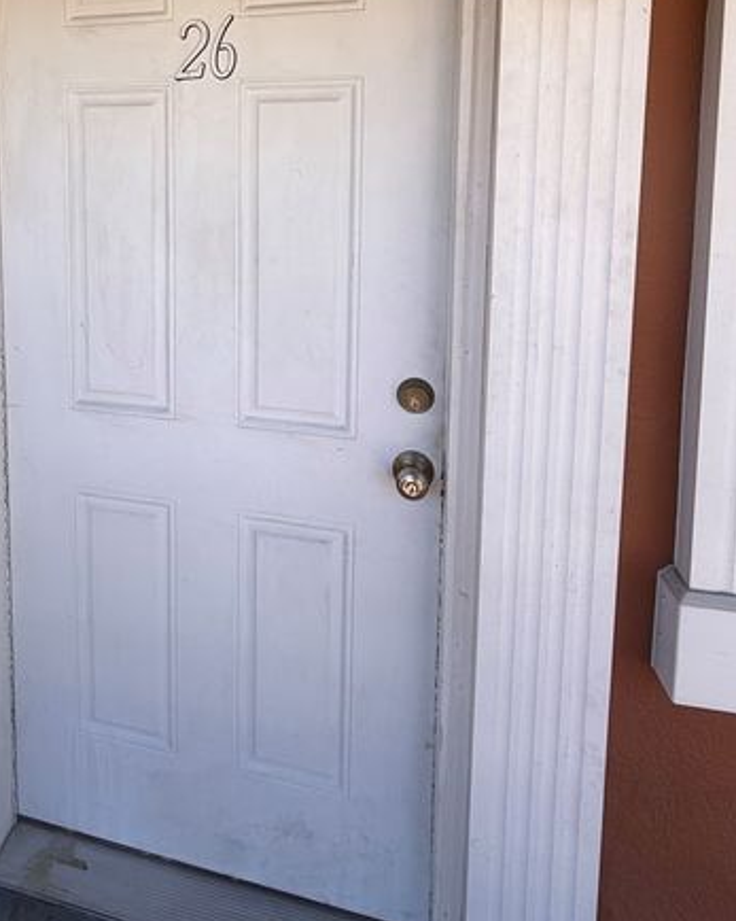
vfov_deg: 72.6
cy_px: 237
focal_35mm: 21
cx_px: 286
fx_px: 572
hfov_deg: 64.8
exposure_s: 1/502
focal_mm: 2.22
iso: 50
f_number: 2.2
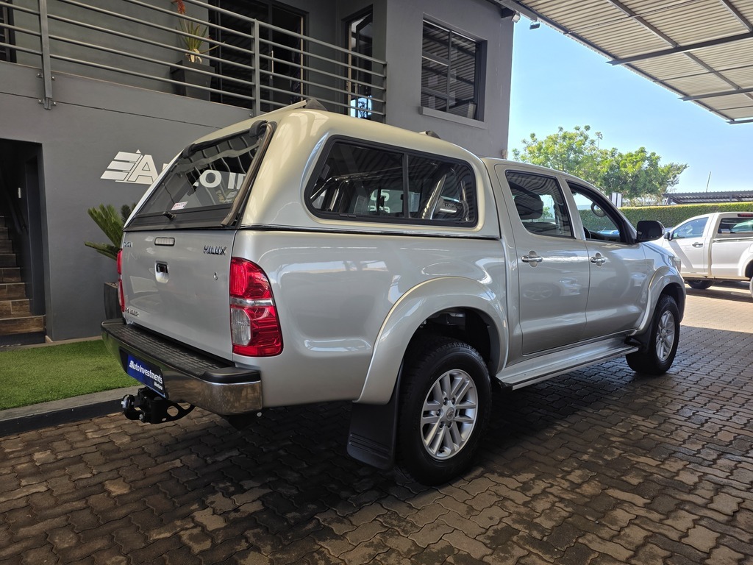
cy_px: 282
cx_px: 376
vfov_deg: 58.9
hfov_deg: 73.9
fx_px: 500
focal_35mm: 23
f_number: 1.7
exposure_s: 1/359
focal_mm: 6.25
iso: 32
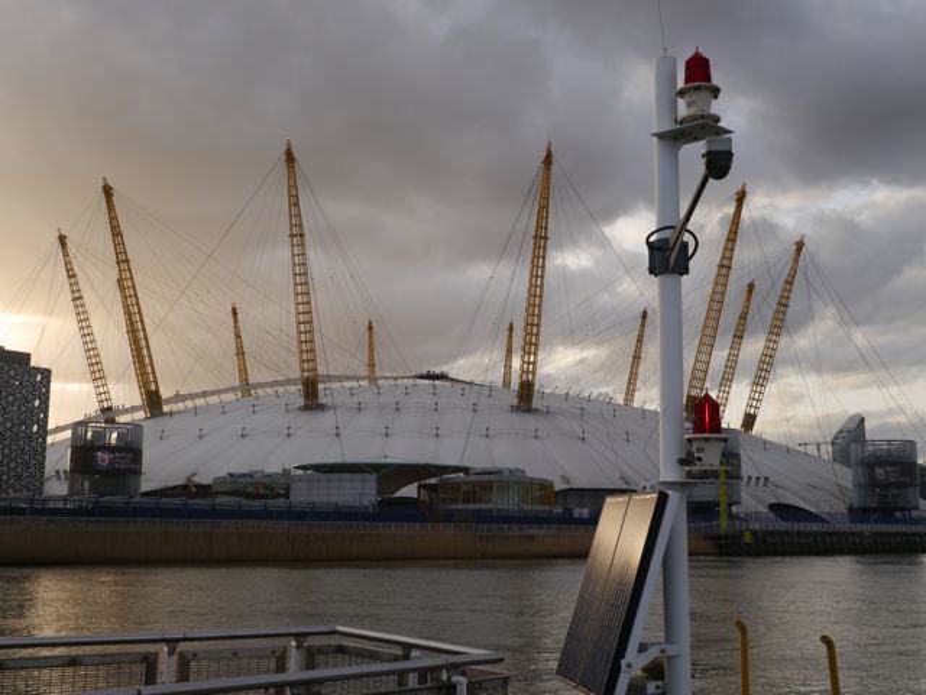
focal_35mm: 44
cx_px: 463
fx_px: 1177
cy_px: 348
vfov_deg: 32.9
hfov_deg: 42.9
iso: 160
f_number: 6.3
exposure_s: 1/200
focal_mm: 22
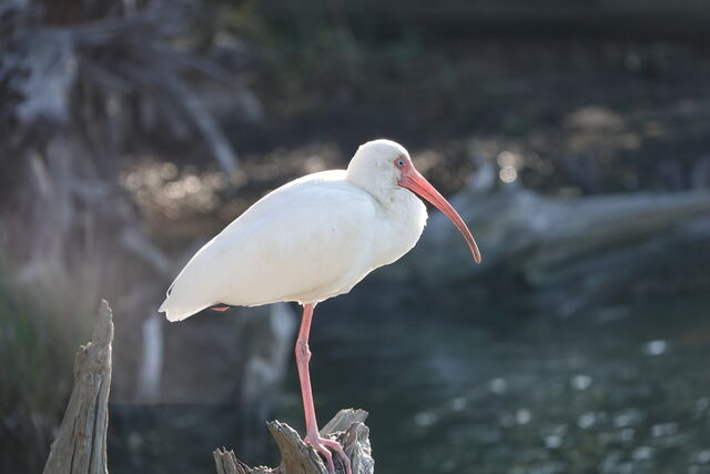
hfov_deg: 4.3
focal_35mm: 485
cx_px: 355
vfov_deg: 2.8
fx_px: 9567
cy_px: 237
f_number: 4
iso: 200
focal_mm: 177.86
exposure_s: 1/250
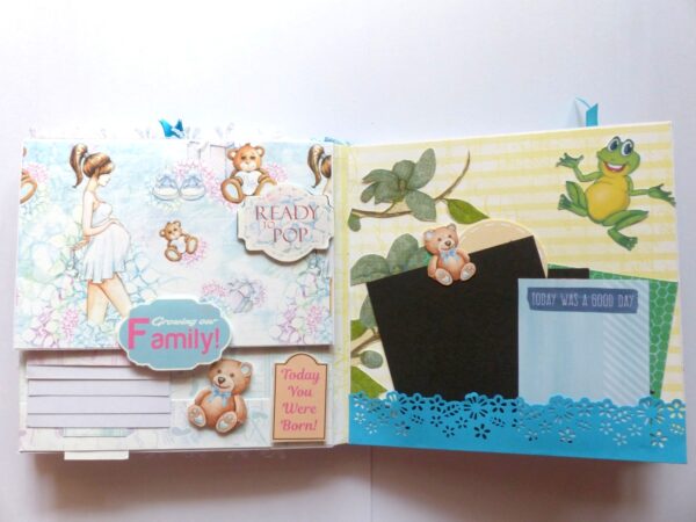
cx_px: 348
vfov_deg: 54.9
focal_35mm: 25
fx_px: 503
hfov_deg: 69.4
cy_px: 261
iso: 200
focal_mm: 4.5
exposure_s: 1/60
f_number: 4.5
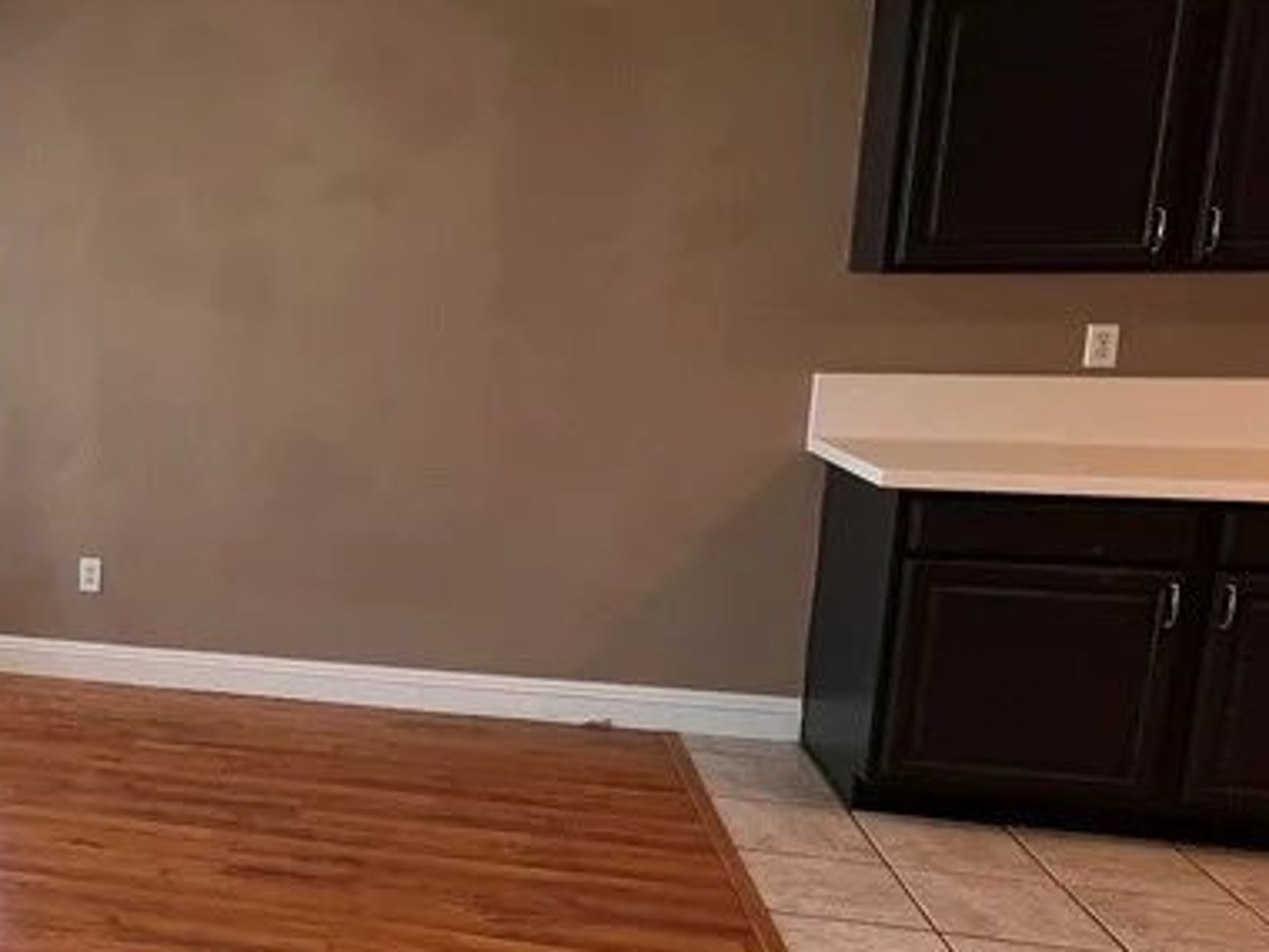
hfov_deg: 44.0
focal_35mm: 35
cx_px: -30
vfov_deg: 40.7
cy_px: 518
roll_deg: +0.2
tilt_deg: -10.3
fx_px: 1283
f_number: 1.8
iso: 80
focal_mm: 1.57
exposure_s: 1/120
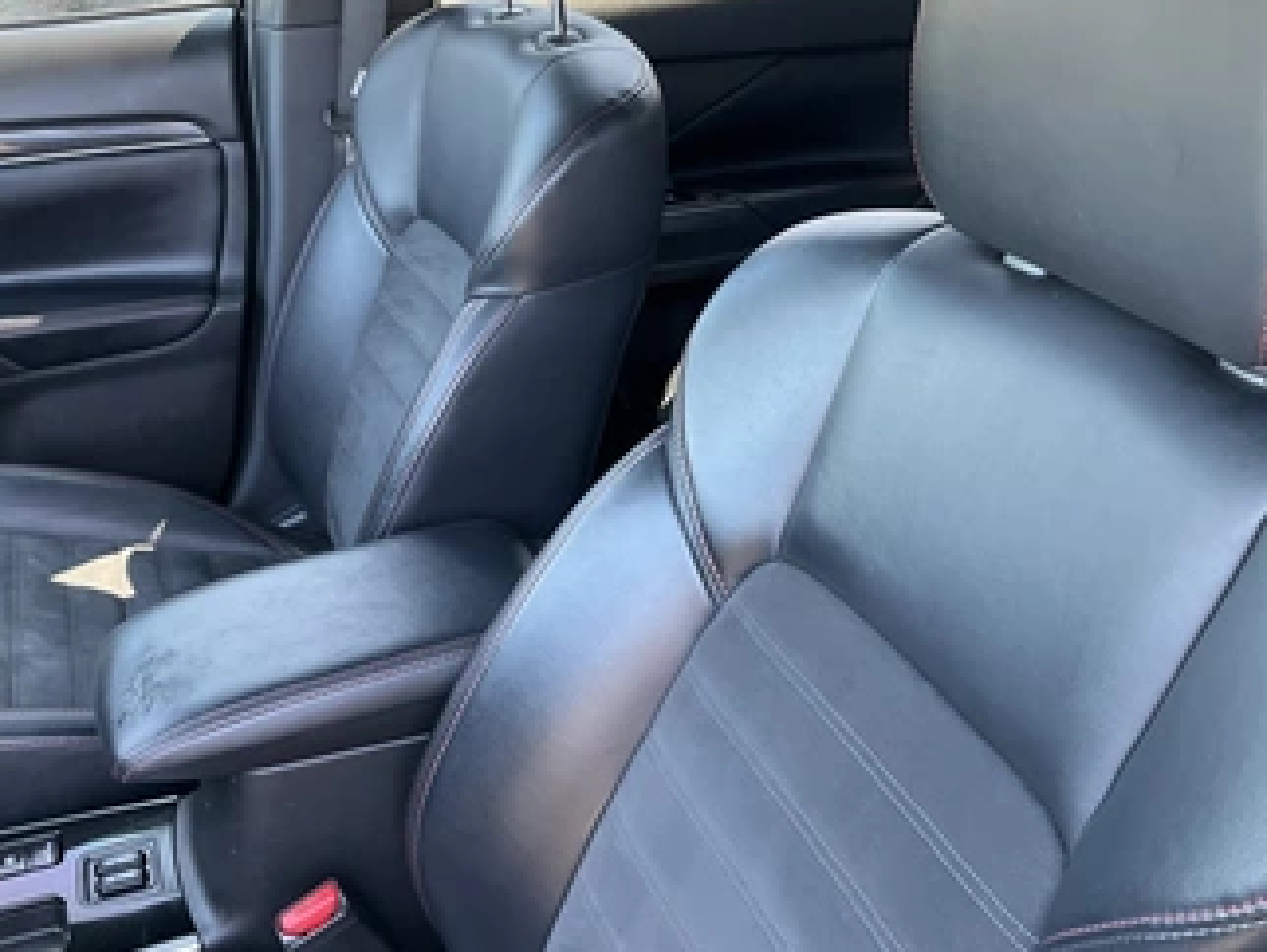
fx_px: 1319
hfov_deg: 51.3
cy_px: 480
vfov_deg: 39.7
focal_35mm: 36
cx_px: 645
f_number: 1.8
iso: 100
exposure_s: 1/60
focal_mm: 3
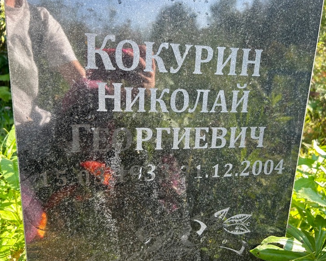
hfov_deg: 62.2
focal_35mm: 28
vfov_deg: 51.5
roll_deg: -4.0
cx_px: 169
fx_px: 270
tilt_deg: -12.8
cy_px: 130
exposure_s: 1/194
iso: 40
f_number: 1.5
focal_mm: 5.7
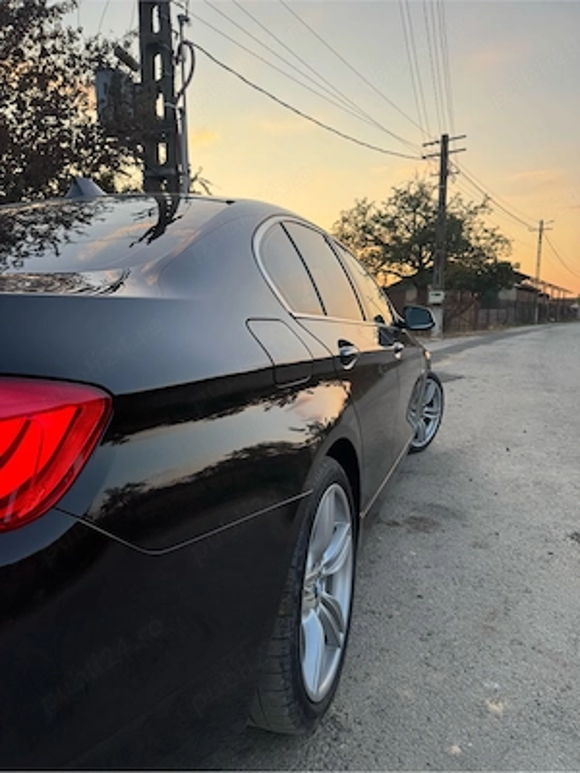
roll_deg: -0.2
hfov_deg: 56.8
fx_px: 536
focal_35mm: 24
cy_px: 386
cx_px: 290
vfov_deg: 71.6
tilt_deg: -6.4
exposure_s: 1/349
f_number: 1.78
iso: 80
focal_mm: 6.76
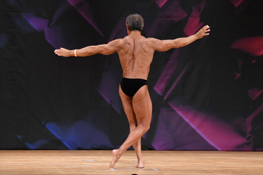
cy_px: 88
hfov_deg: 7.2
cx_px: 132
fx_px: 2081
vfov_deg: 4.8
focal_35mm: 285
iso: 3200
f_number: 5.6
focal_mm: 190
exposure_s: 1/400
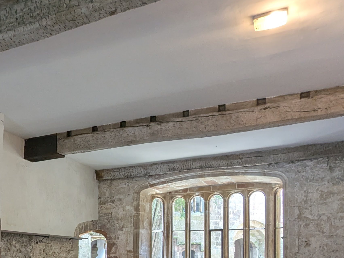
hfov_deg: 46.7
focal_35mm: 38
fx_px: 378
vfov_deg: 34.6
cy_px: 252
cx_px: 74
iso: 81
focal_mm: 2.35
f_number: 2.2
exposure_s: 1/25
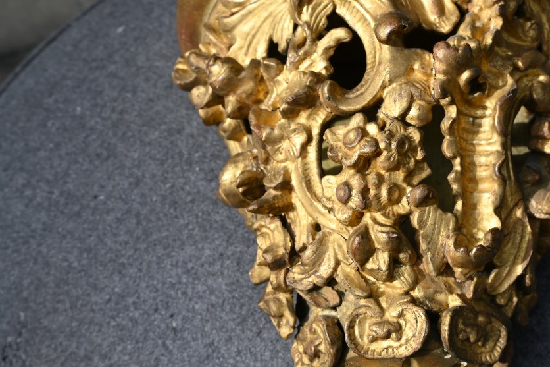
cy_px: 155
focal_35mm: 56
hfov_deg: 35.2
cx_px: 378
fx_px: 855
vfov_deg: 24.2
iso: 100
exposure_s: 1/320
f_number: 6.3
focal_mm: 26
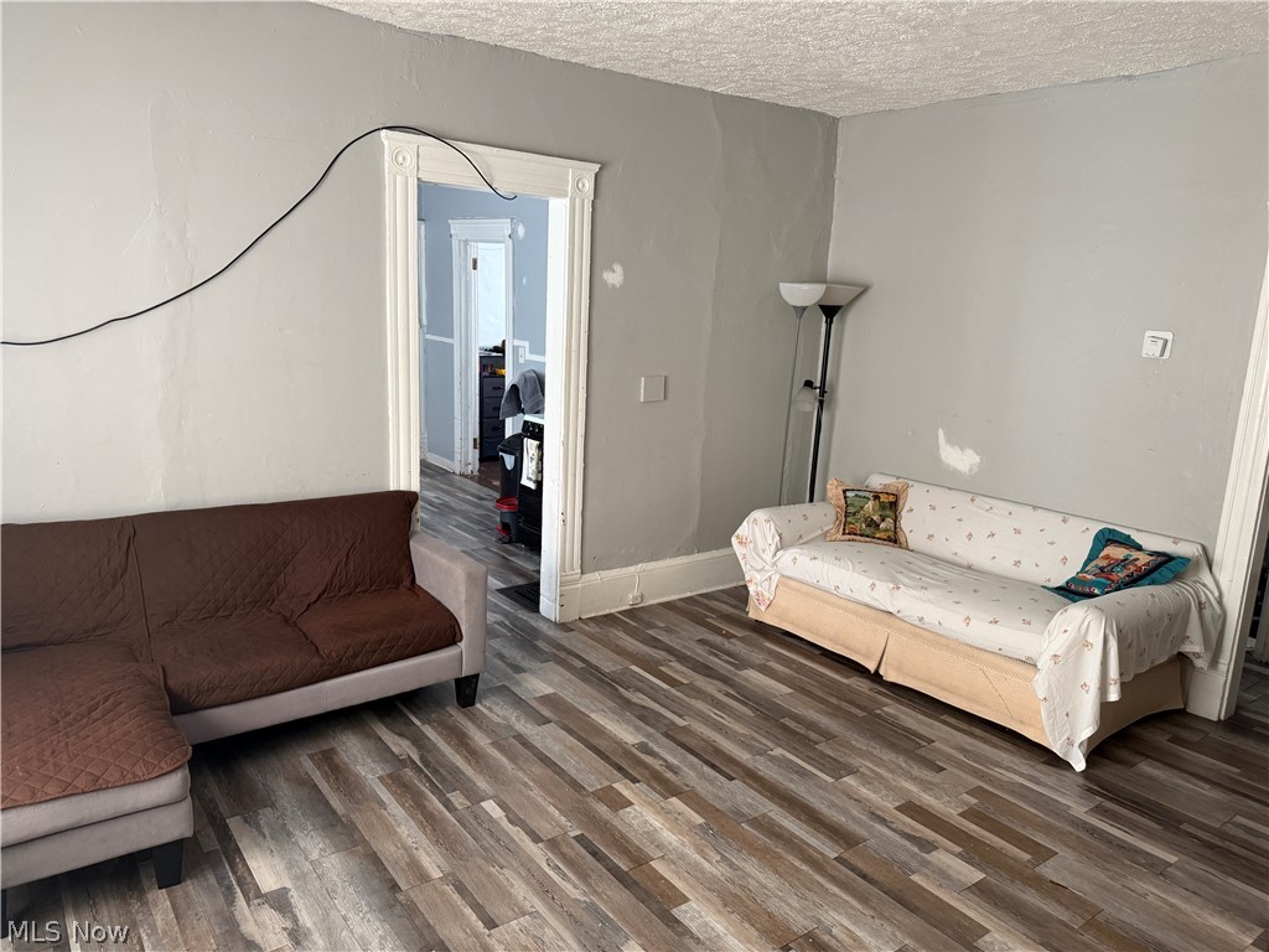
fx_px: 880
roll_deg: -2.2
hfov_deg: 71.6
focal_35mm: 24
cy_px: 476
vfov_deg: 56.8
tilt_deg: -11.6
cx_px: 634
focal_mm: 6.76
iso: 320
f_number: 1.78
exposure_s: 1/60
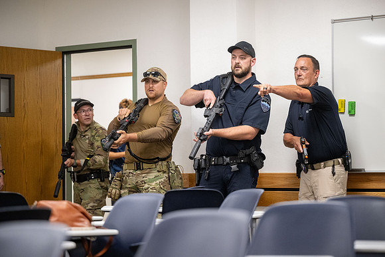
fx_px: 1027
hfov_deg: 21.2
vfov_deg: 14.3
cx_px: 192
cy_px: 128
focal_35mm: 96
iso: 3200
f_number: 2.8
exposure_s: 1/400
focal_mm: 96
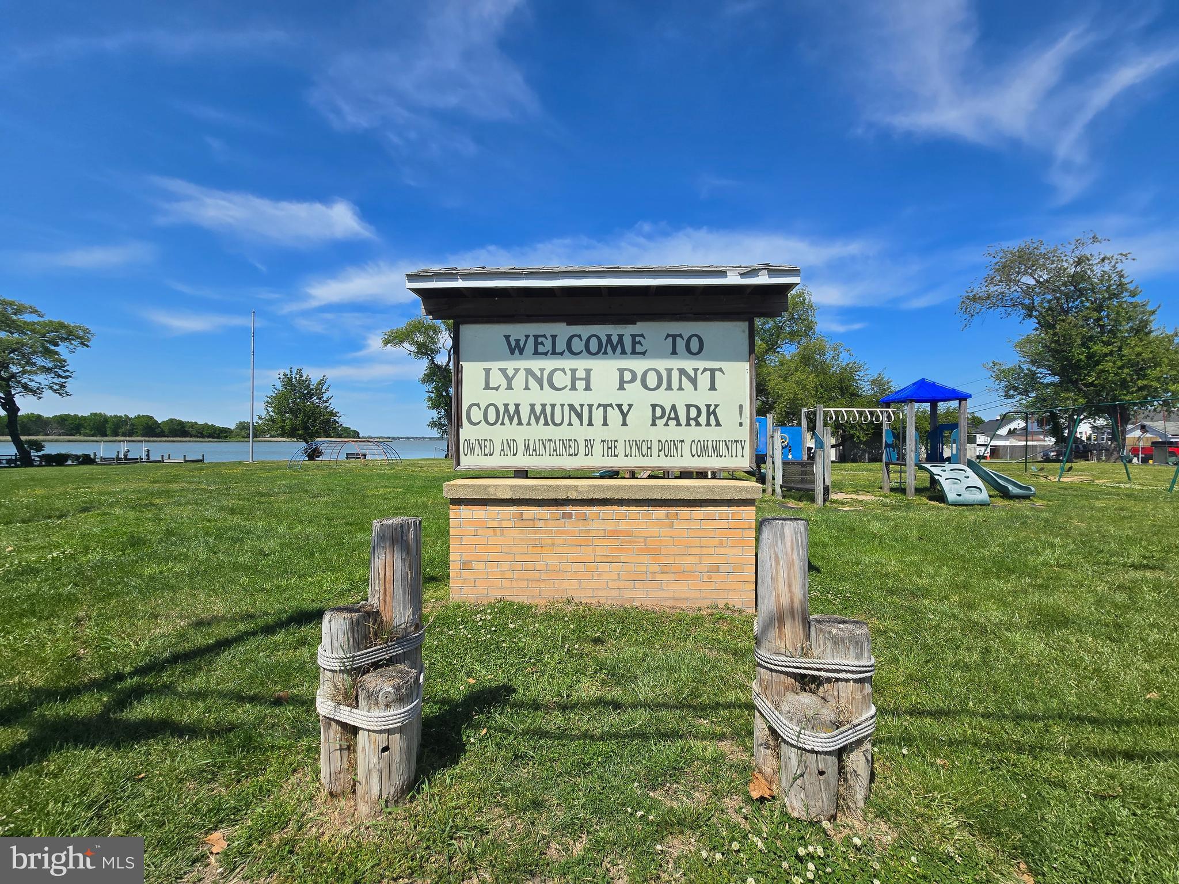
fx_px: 443
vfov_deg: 89.9
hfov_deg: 106.2
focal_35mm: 13
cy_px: 442
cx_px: 590
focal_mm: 2.2
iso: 50
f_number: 2.2
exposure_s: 1/3282
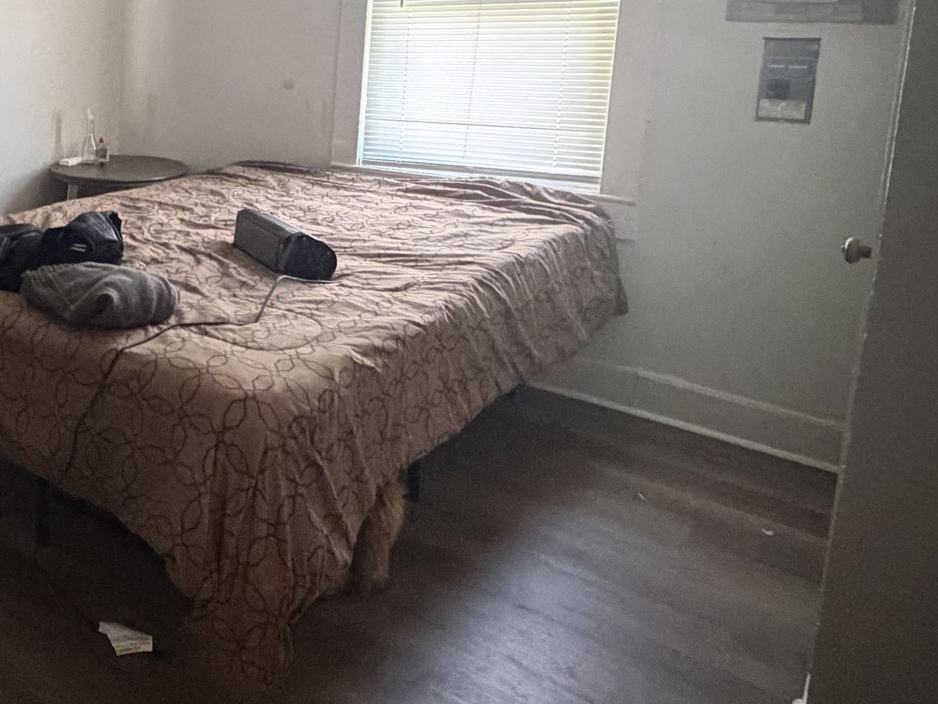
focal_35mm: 35
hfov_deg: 47.2
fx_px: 948
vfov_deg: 39.2
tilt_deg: -9.3
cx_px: 88
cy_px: 144
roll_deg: -0.3
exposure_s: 1/40
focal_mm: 2.22
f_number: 2.2
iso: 1000
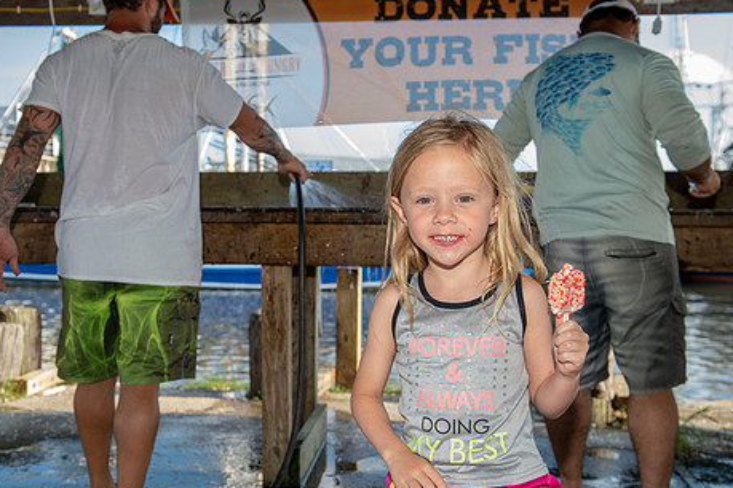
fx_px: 977
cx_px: 337
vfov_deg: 28.1
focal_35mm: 48
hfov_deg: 41.1
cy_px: 266
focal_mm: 38
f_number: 5.6
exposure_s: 1/80
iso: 50
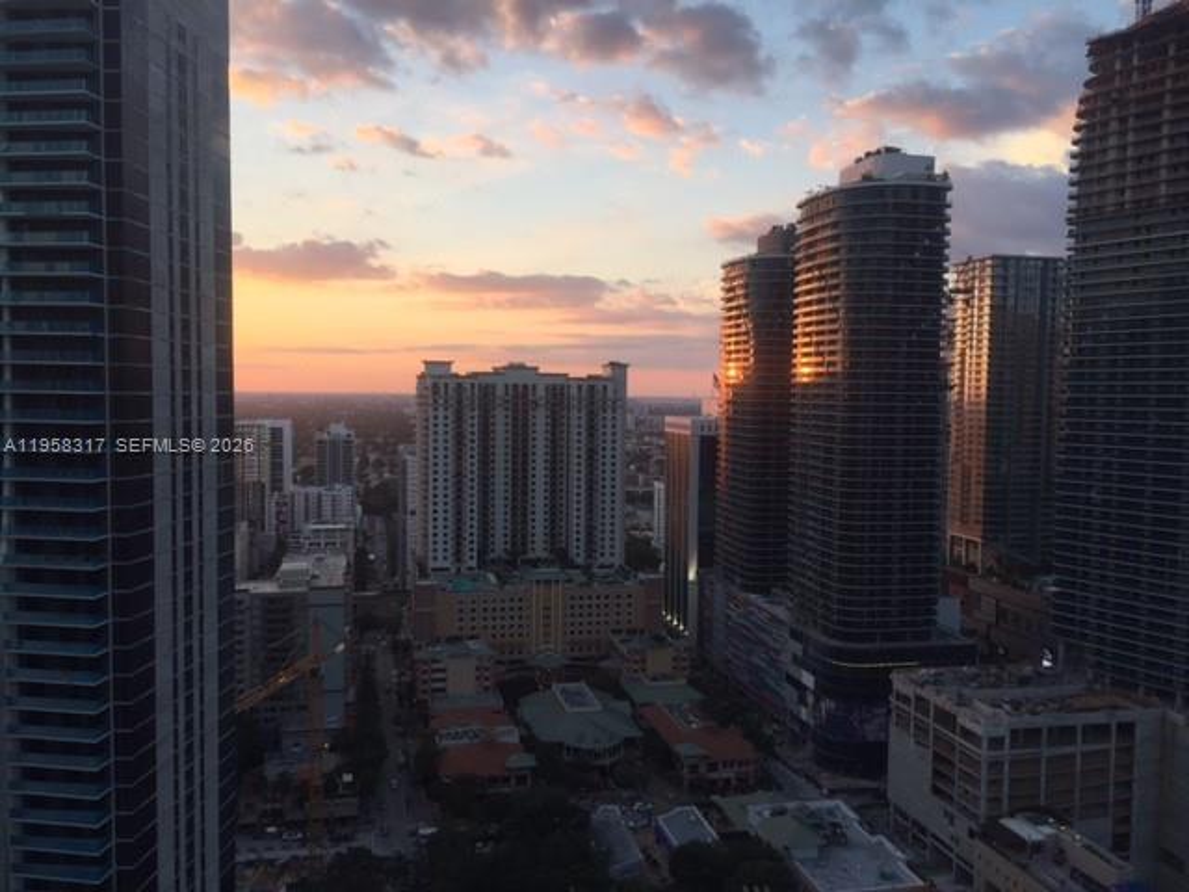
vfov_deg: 48.2
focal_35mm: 29
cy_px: 446
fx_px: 996
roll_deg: -1.0
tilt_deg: -4.2
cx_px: 594
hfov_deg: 61.7
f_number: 2.2
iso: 32
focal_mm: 4.15
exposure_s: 1/319
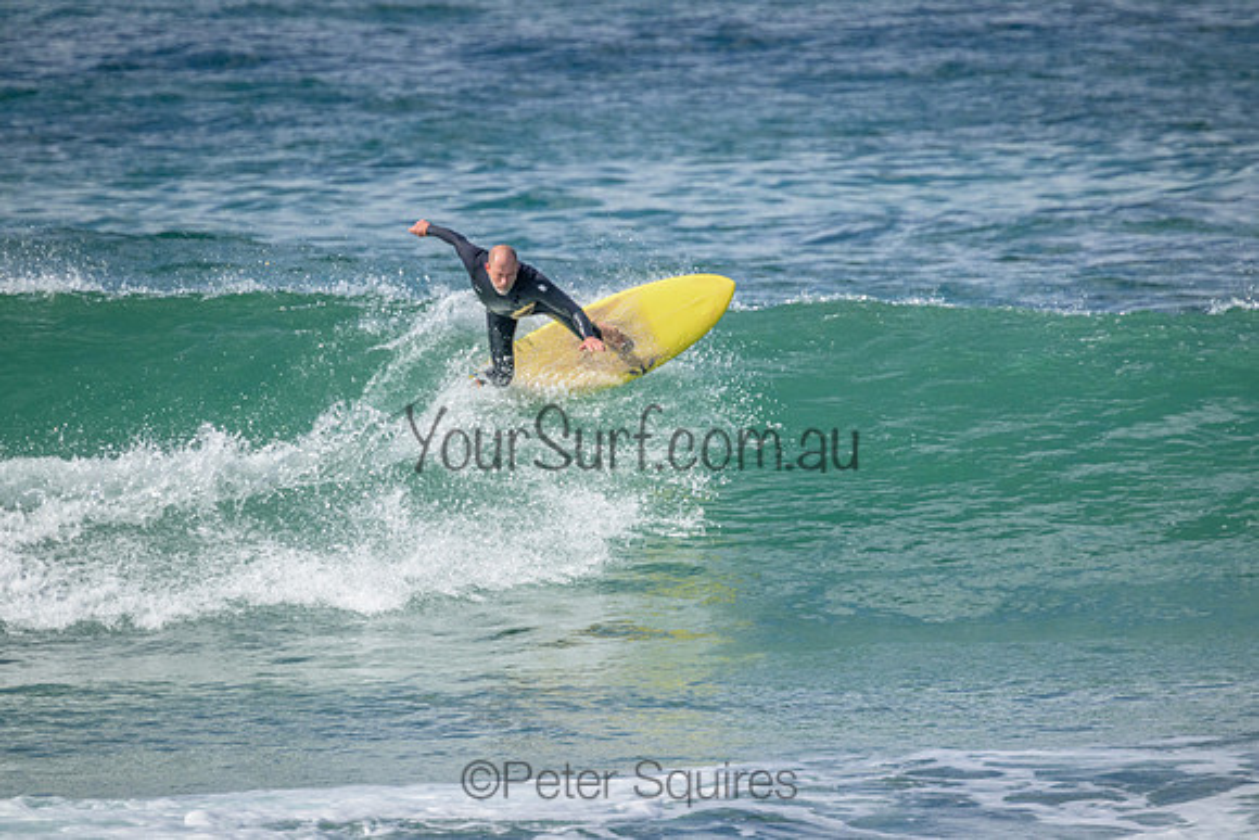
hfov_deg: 2.6
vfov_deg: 1.7
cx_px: 630
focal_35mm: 800
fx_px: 27983
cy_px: 420
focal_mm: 800
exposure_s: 1/1250
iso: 2200
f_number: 11
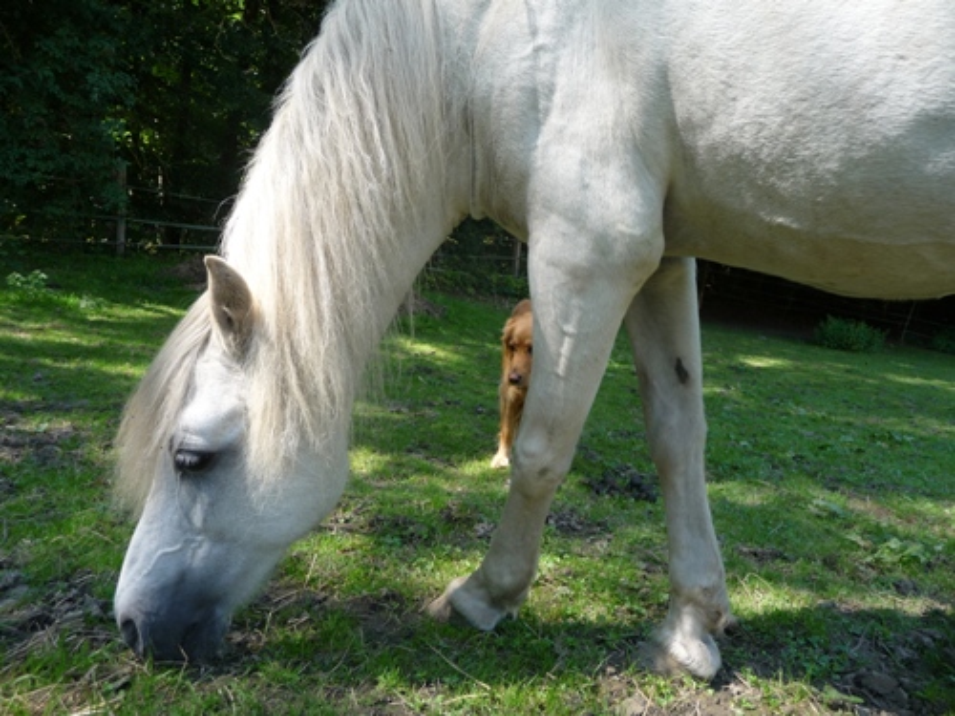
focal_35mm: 28
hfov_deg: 63.4
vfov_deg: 49.7
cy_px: 358
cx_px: 478
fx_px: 772
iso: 100
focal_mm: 4.7
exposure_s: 1/200
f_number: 3.3
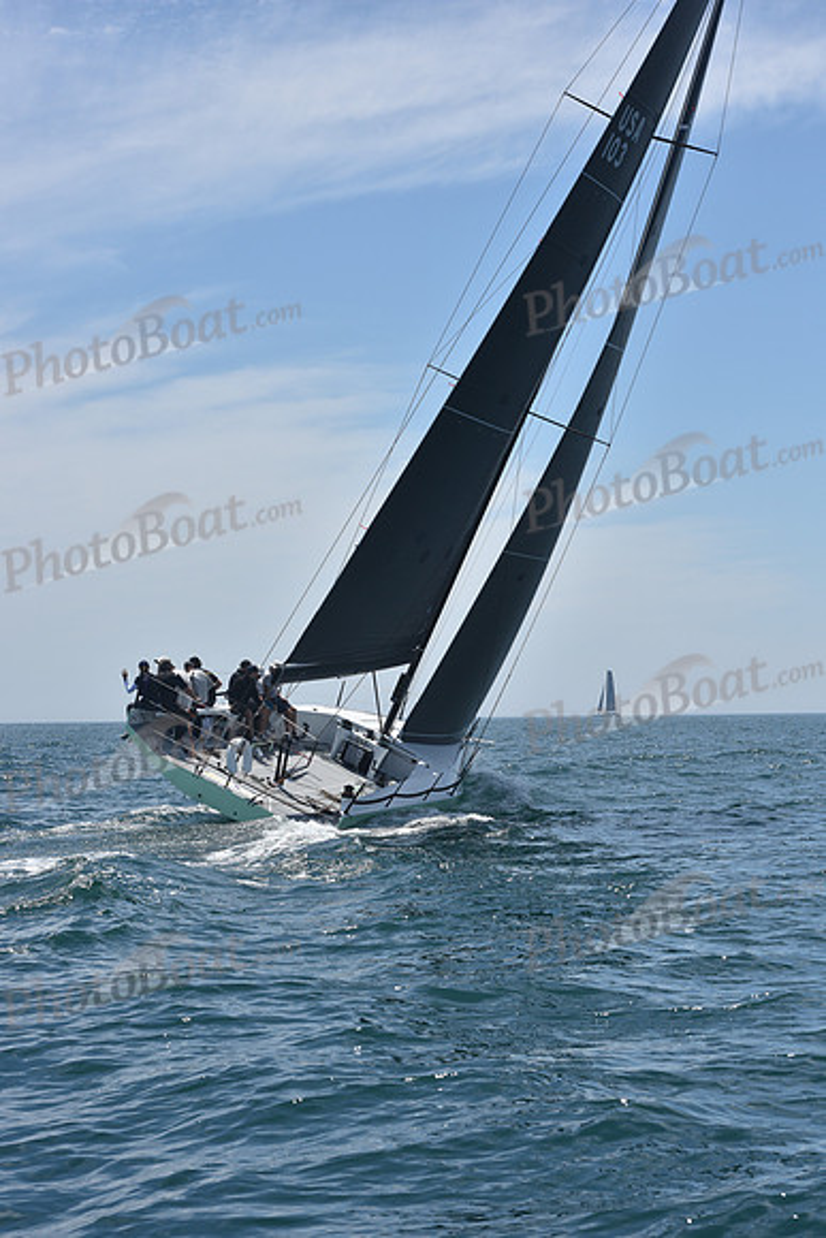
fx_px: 2408
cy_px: 619
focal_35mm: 70
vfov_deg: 28.8
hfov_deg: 19.5
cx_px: 413
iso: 250
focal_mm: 70
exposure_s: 1/800
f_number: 10
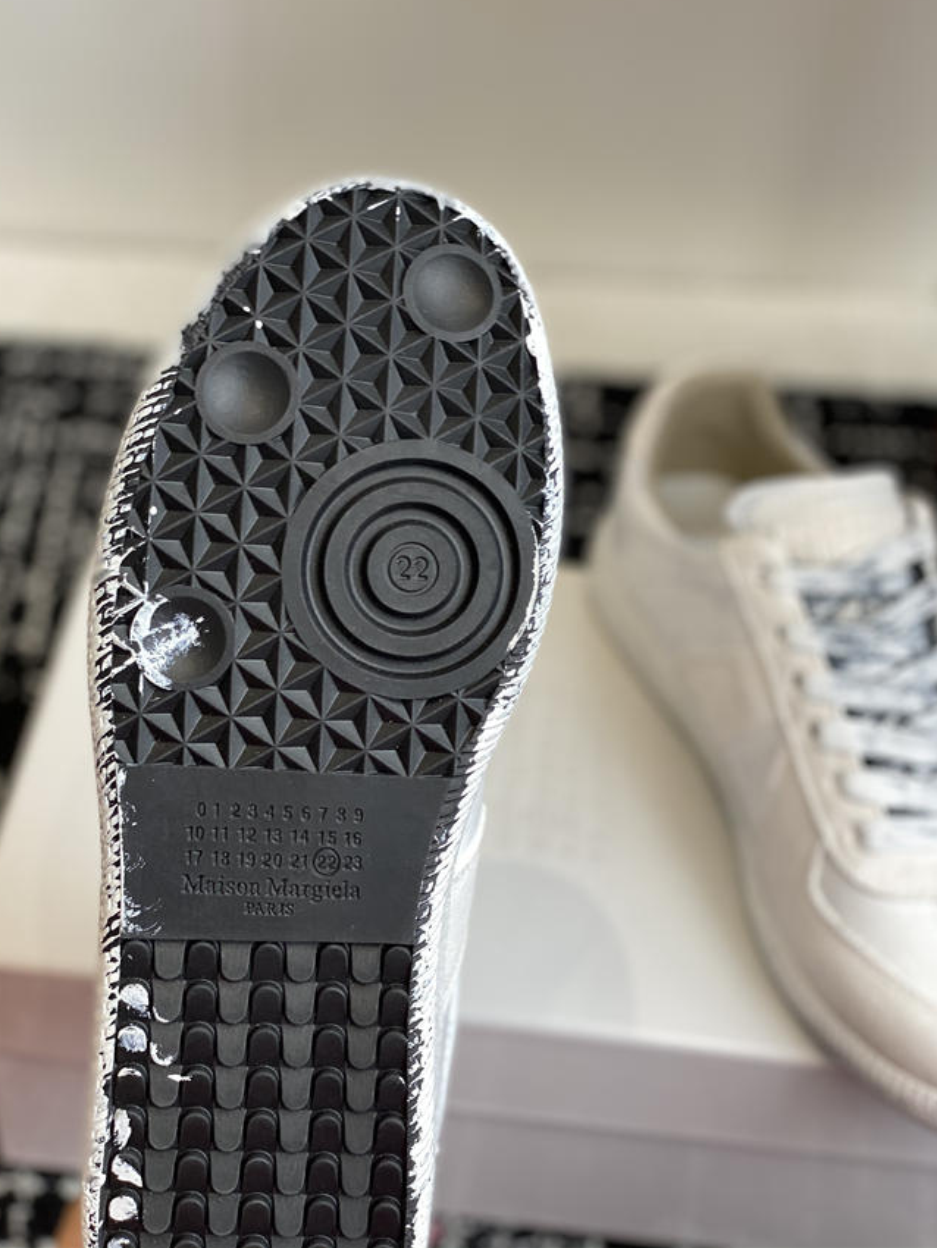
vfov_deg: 36.2
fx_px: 1912
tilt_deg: -44.0
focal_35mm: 53
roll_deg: -5.6
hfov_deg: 27.5
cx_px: 467
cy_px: 614
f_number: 2
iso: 32
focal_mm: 6
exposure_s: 1/122
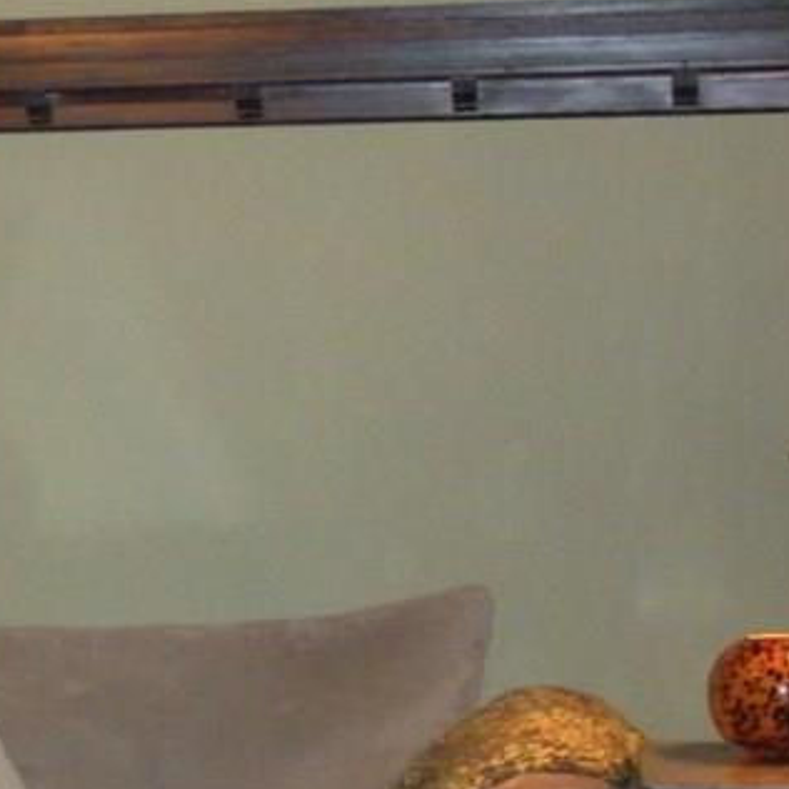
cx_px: -235
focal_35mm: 103
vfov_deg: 16.8
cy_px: 240
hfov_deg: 16.0
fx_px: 2656
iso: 800
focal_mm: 6.3
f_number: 3.5
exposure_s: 1/60
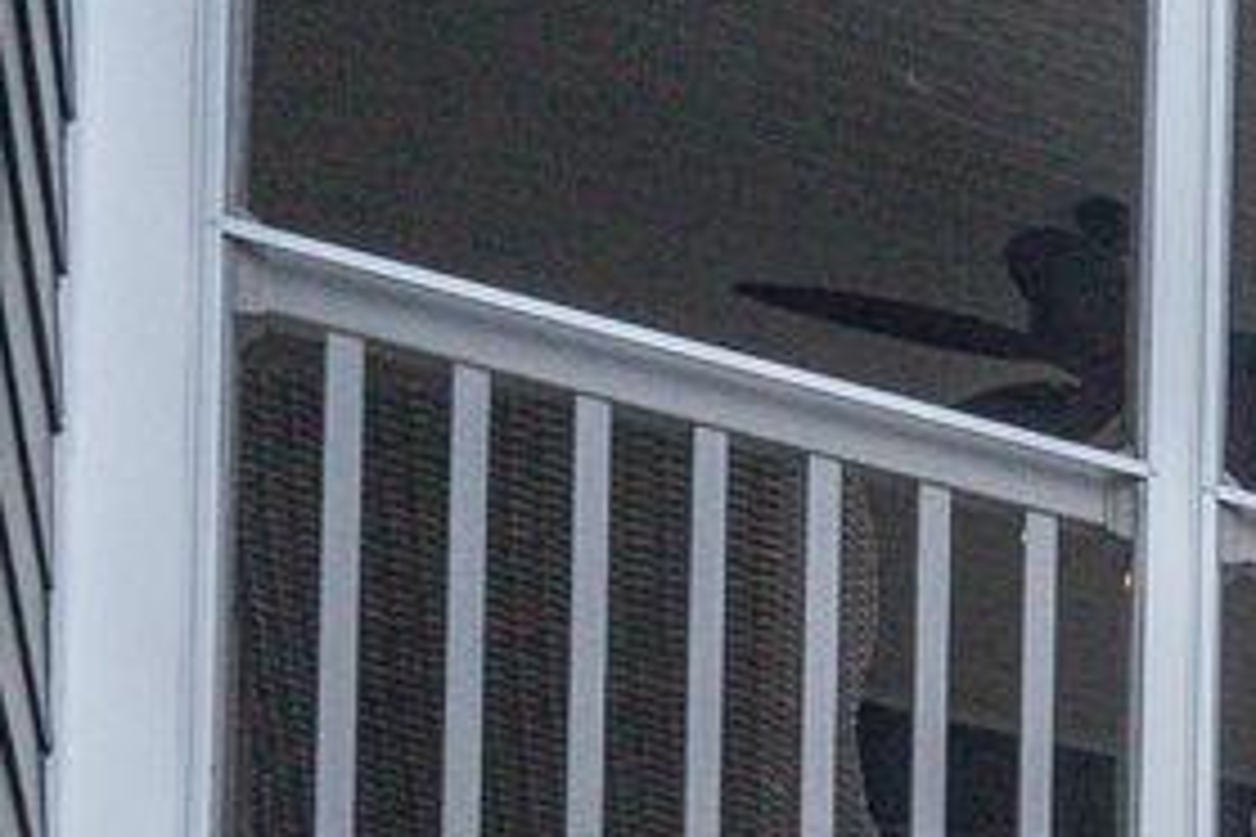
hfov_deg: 13.7
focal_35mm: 99
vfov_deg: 11.0
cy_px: 2205
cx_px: 3133
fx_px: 3454
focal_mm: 16
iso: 800
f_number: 8
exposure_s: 1/1250
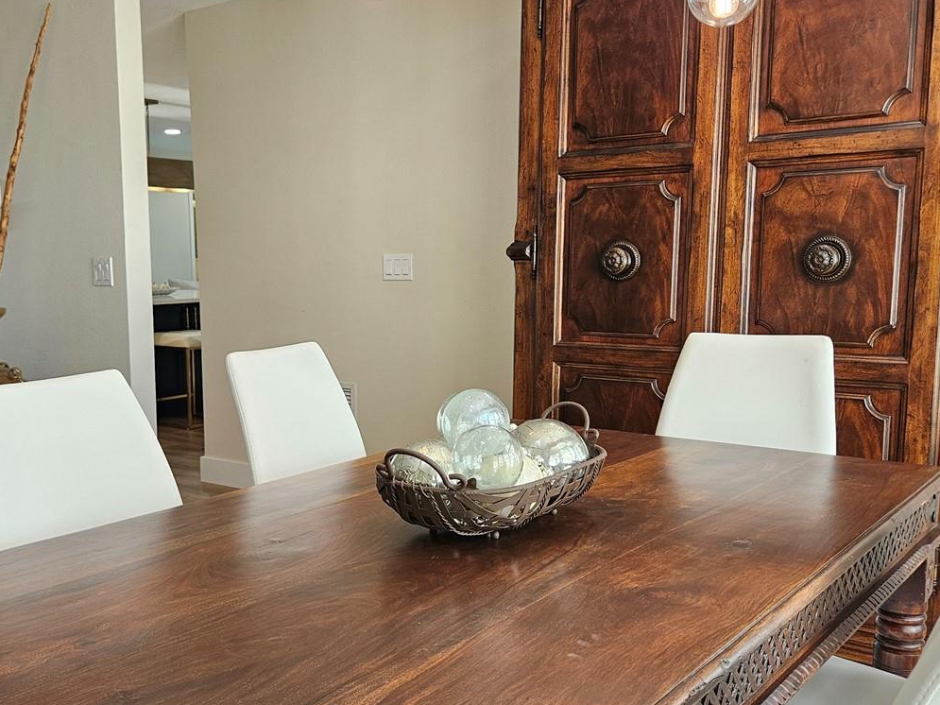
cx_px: 352
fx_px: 1005
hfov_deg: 49.7
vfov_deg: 38.6
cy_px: 387
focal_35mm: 37
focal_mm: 5.4
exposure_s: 1/120
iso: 100
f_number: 1.8
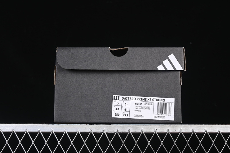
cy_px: 76
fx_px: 479
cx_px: 115
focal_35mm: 75
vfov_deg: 18.2
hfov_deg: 27.0
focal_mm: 50
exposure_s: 1/60
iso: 160
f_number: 6.3
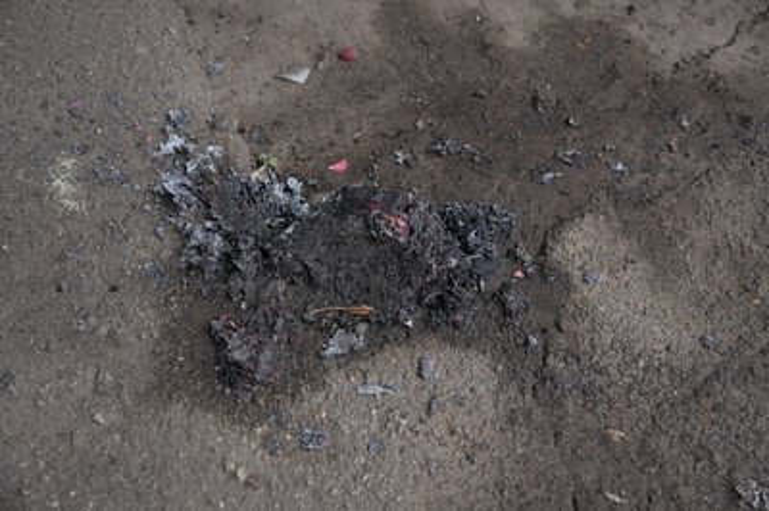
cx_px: 384
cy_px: 256
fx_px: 848
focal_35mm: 40
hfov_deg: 48.8
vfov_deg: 33.5
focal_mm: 26.5
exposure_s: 1/500
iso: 200
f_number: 2.8
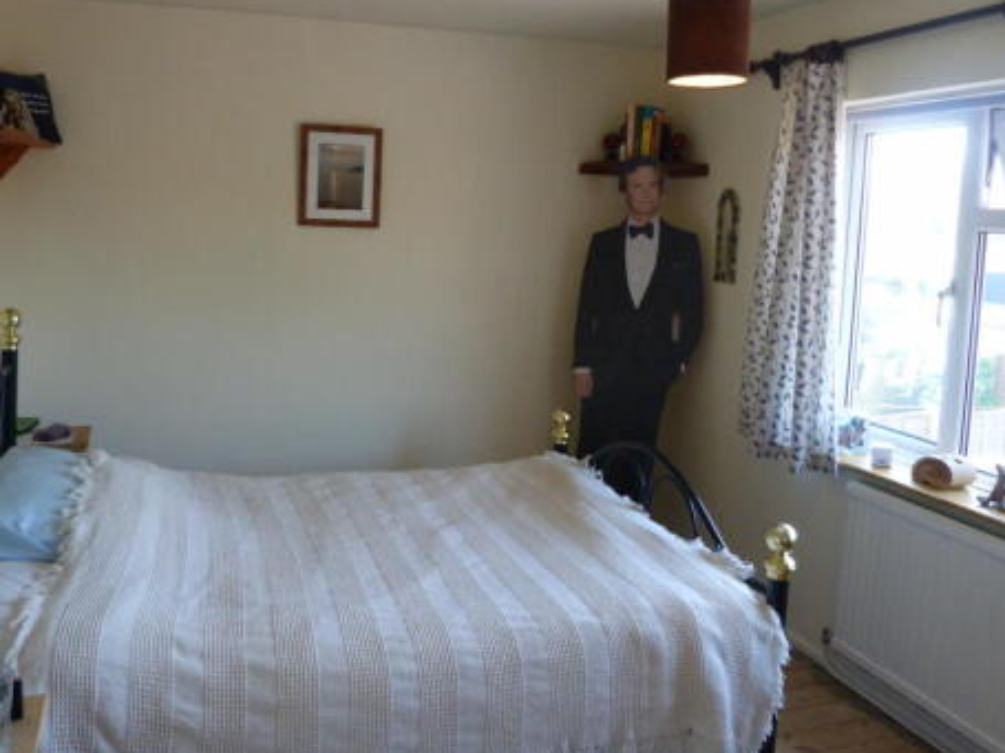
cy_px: 328
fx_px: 929
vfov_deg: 44.0
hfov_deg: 56.8
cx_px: 467
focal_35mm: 32
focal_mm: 4.5
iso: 250
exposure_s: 1/60
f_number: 2.8
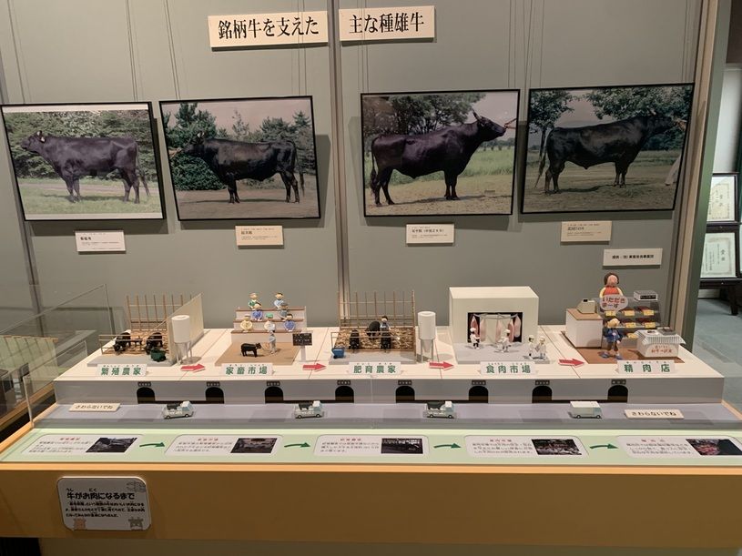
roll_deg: +1.6
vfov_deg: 53.1
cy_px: 278
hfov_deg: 67.3
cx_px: 371
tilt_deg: -13.9
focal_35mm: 26
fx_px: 557
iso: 320
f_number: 1.8
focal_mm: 4.25
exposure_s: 1/50
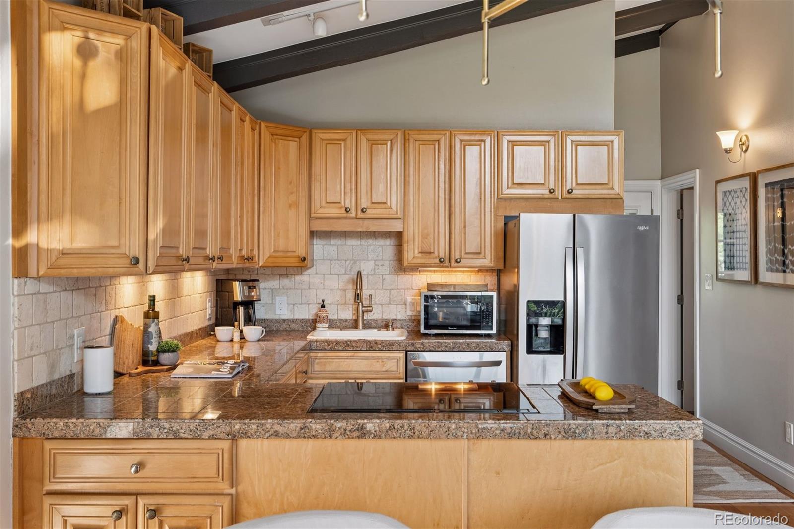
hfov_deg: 54.4
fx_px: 772
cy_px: 264
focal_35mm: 35
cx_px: 397
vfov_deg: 37.8
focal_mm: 35
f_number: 9
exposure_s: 1/15
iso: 400
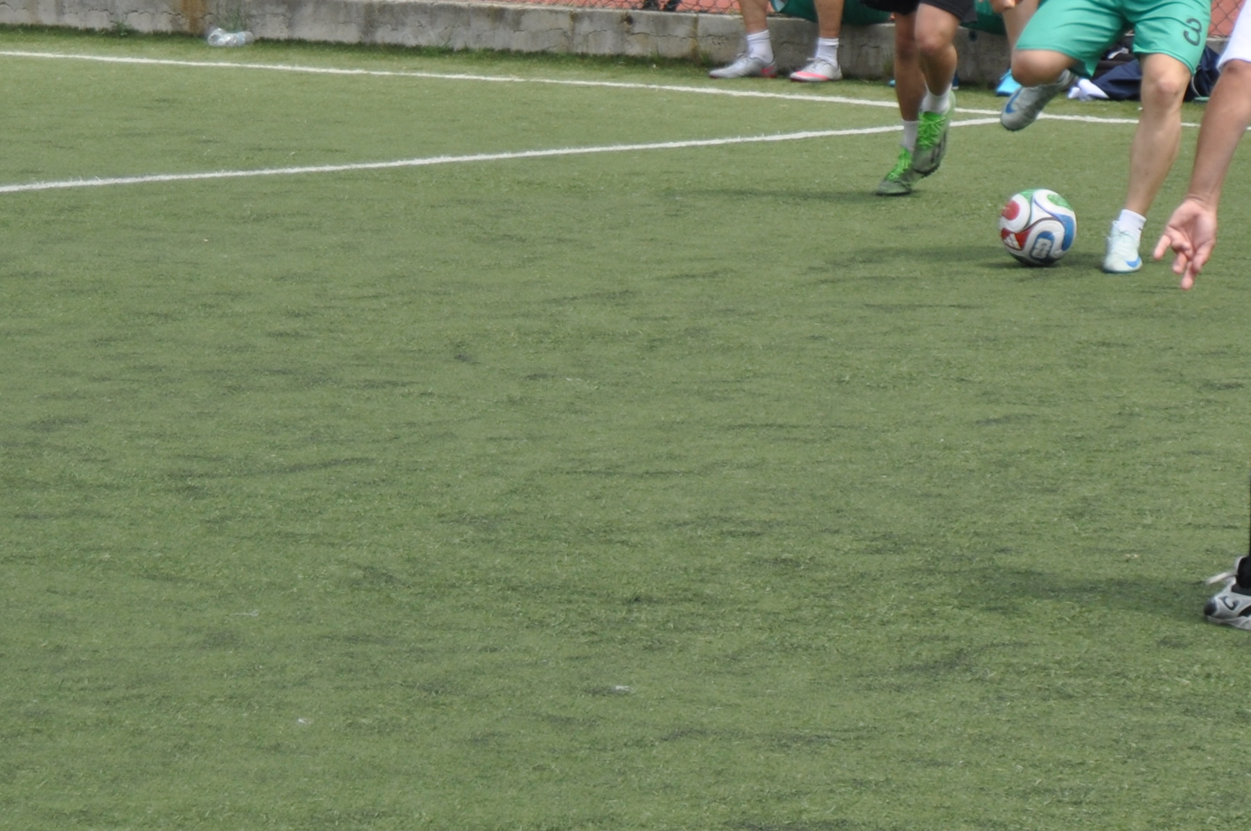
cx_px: 1264
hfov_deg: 8.7
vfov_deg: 5.8
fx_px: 8157
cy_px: -121
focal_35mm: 235
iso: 200
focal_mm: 66
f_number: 5.6
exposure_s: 1/500
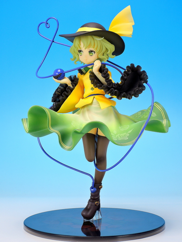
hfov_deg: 17.4
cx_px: 91
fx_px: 596
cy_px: 121
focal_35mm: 85
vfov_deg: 23.0
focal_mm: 18.2
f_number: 4.5
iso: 80
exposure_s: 1/4
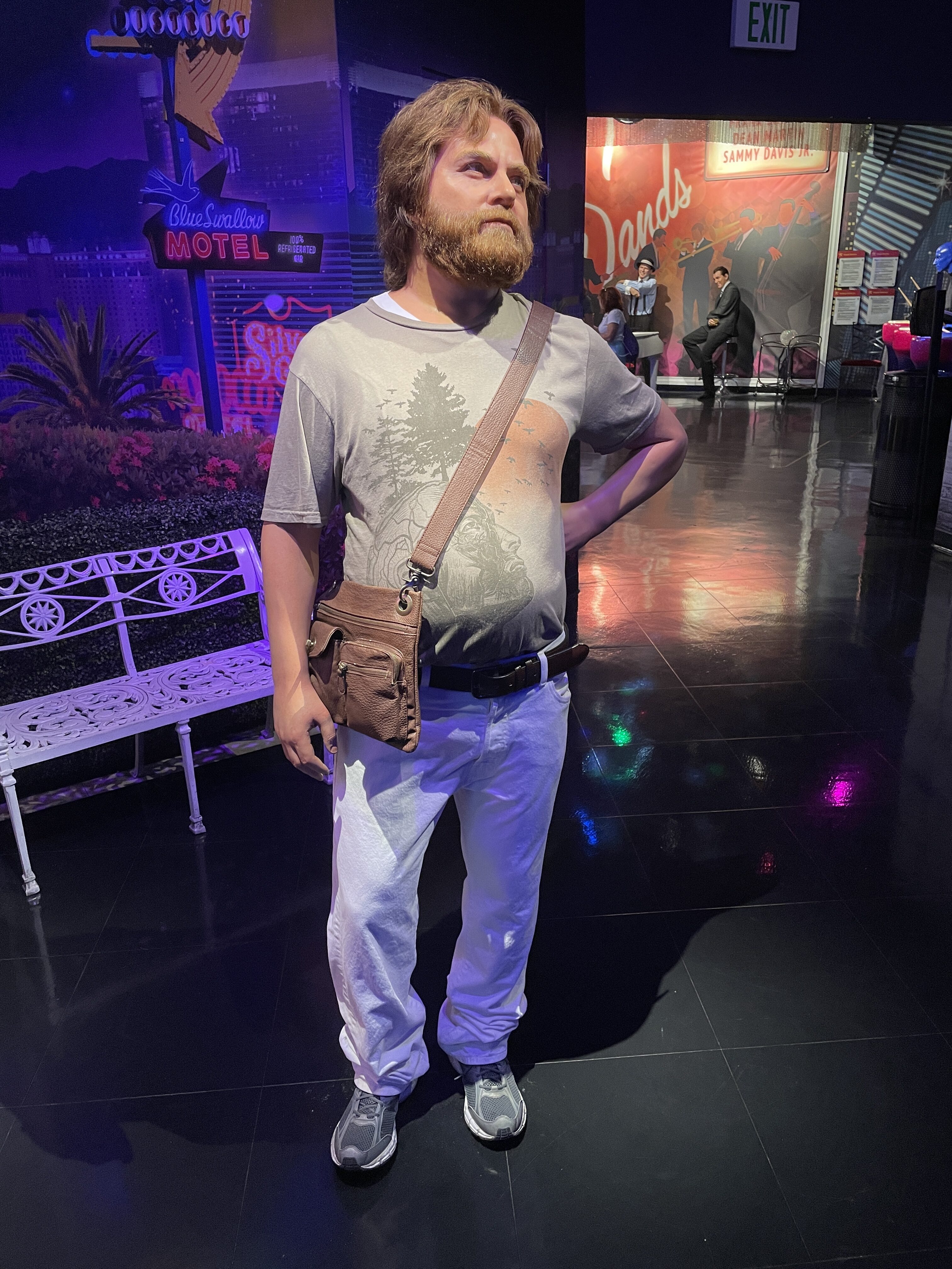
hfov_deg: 53.1
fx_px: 953
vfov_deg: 67.3
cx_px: 476
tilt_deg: -19.2
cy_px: 634
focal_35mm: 26
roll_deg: +1.2
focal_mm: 4.2
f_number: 1.6
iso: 125
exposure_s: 1/60
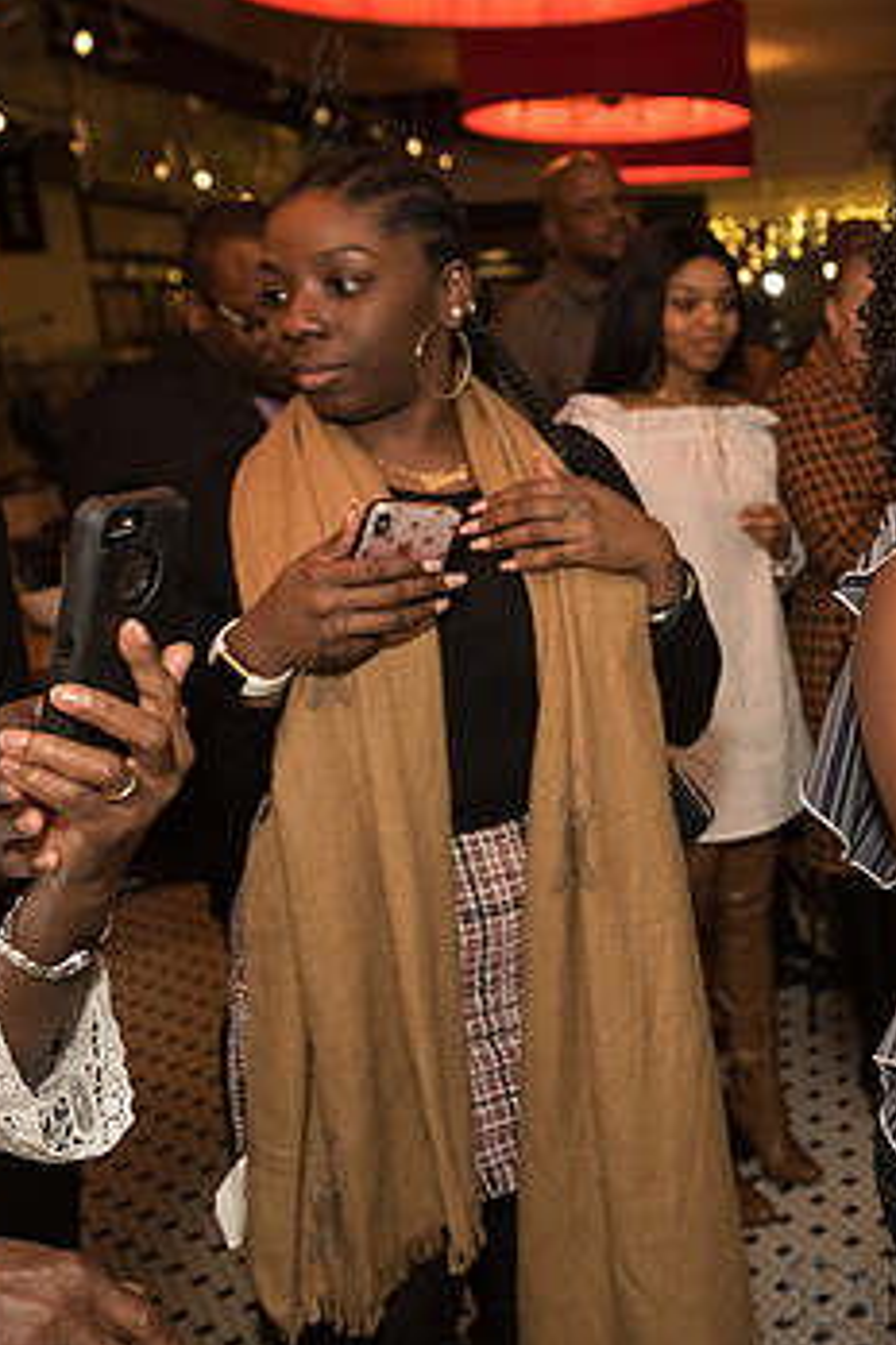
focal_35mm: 45
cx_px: 1037
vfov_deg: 43.4
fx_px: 1680
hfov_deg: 26.9
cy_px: 540
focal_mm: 24
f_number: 3.5
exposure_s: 1/320
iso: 1250
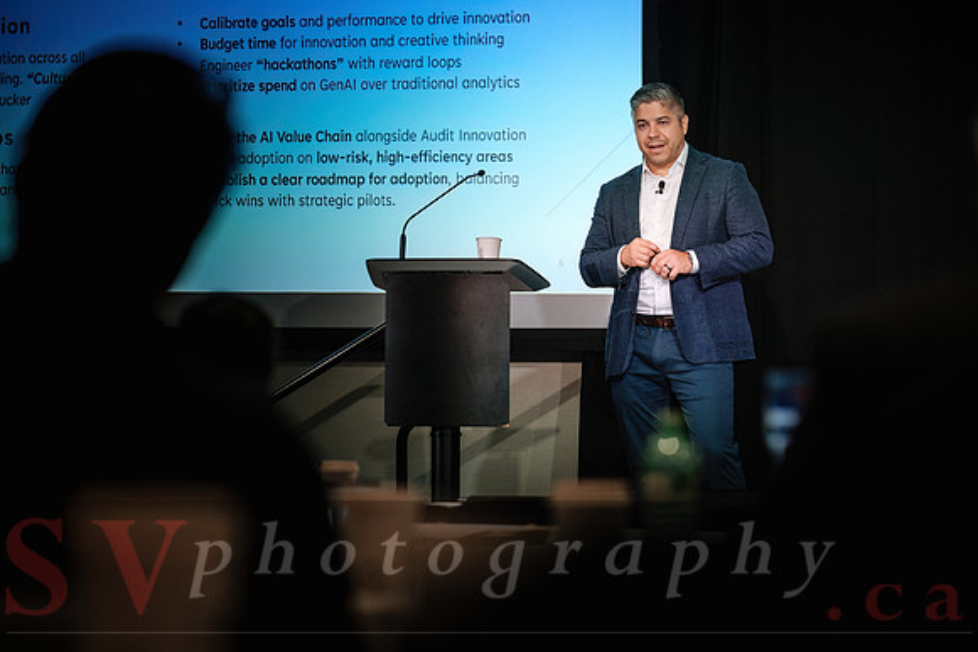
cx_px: 571
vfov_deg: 7.6
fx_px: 4908
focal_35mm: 181
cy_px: 378
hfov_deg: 11.4
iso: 800
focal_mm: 102.2
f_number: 2.8
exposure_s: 1/125
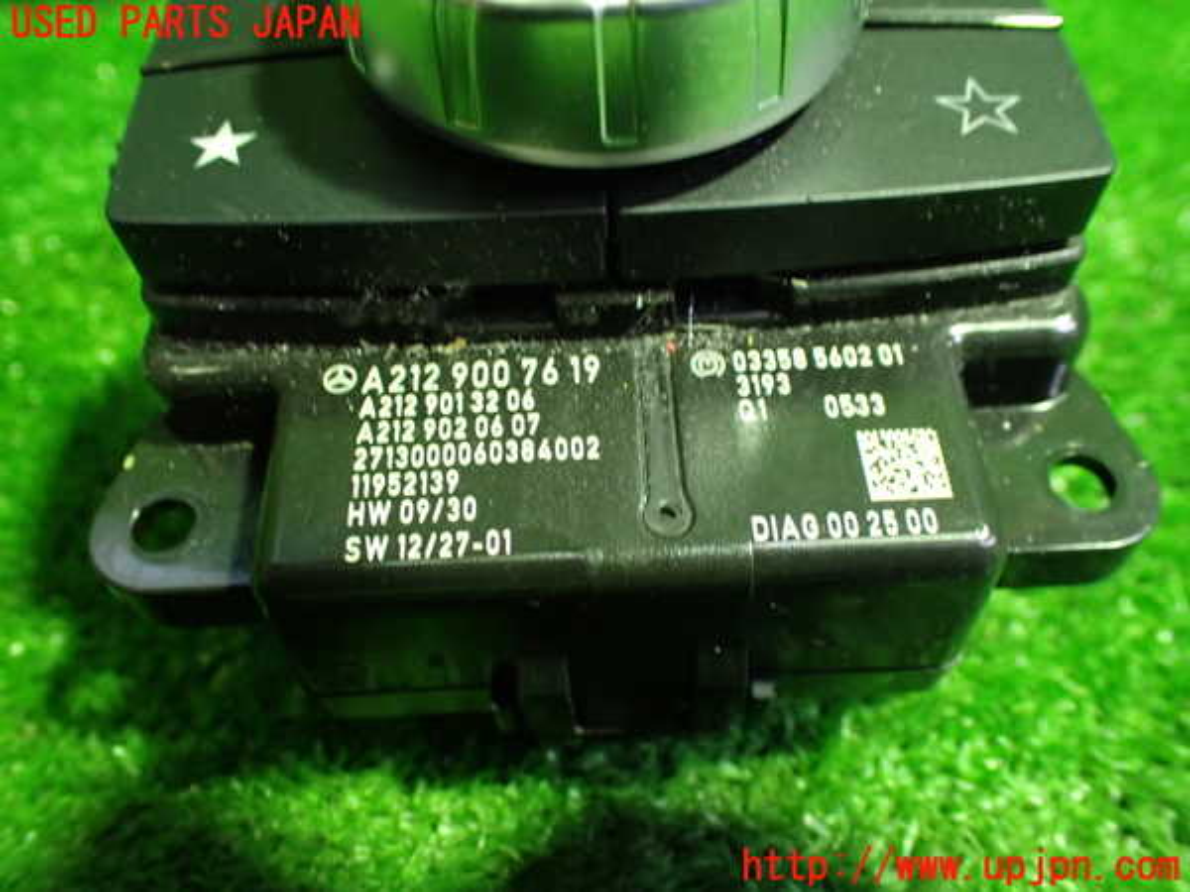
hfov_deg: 60.0
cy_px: 446
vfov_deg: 46.8
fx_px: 1031
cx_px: 595
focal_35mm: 30
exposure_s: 1/40
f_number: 2.3
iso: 800
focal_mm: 5.4
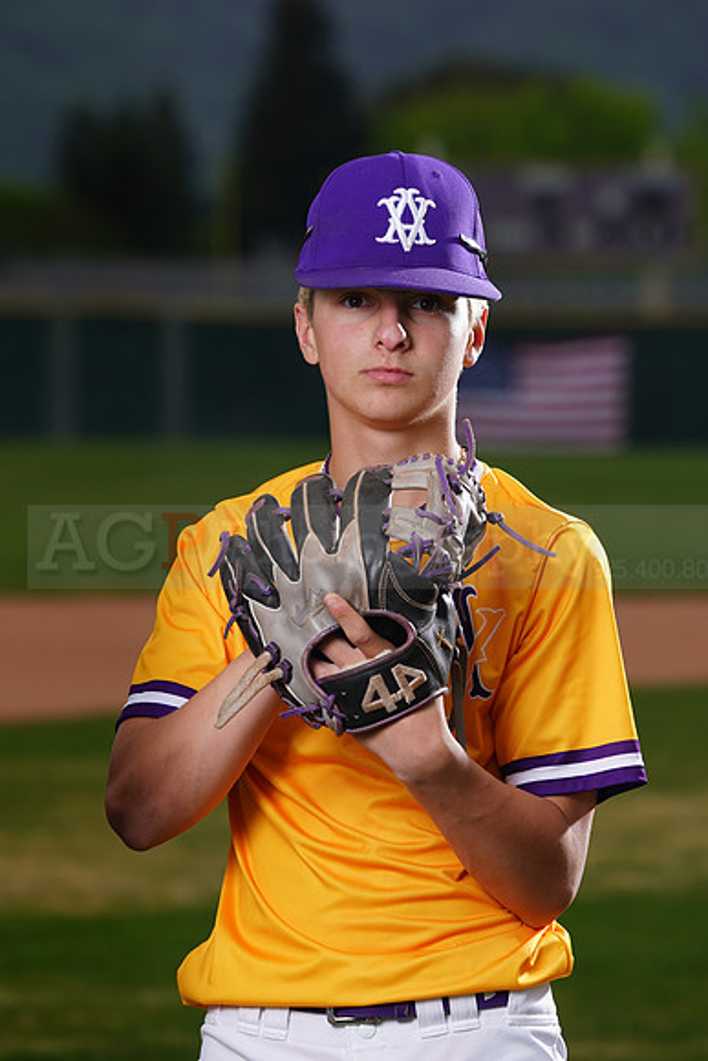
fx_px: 7282
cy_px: 530
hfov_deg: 5.6
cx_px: 354
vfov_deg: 8.3
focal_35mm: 247
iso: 100
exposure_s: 1/250
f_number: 8
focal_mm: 247
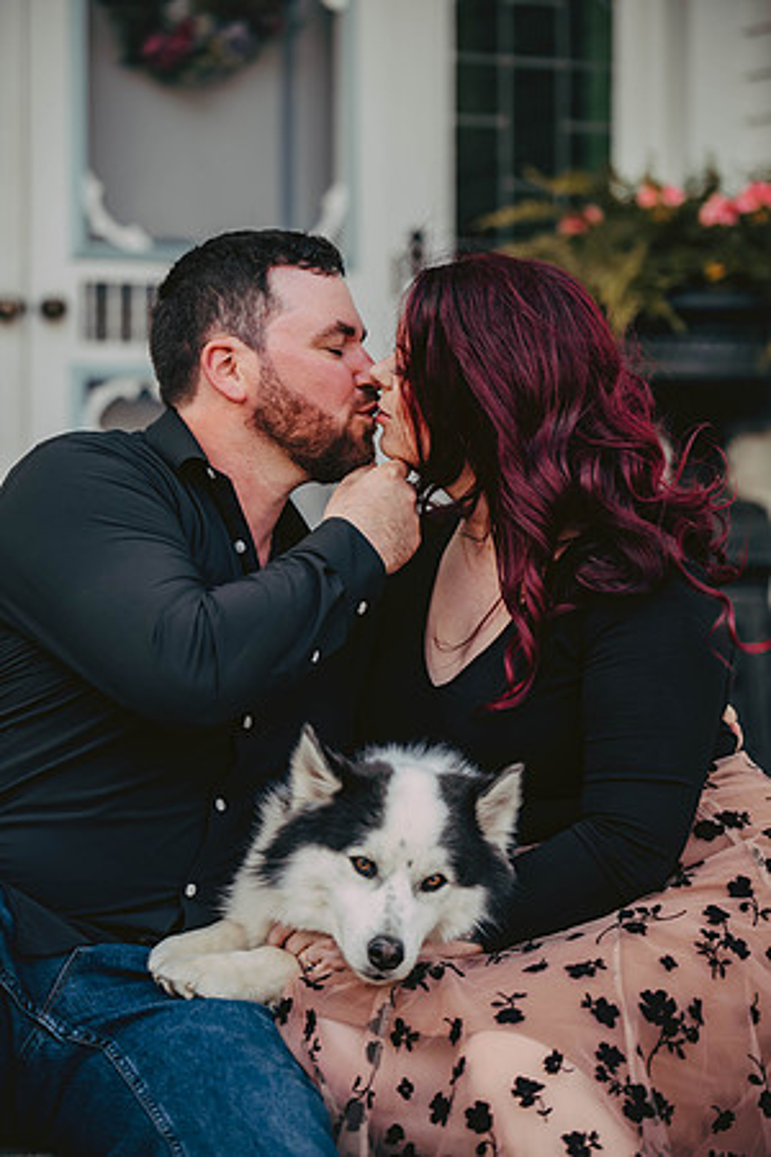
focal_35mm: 110
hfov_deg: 12.5
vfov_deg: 18.6
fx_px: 3533
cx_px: 386
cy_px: 578
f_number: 2.8
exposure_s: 1/320
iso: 400
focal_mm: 110
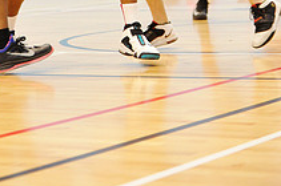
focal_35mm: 175
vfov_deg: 7.7
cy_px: -93
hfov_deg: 11.8
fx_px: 1364
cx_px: 117
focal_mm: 82
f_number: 2.8
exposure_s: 1/400
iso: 8000
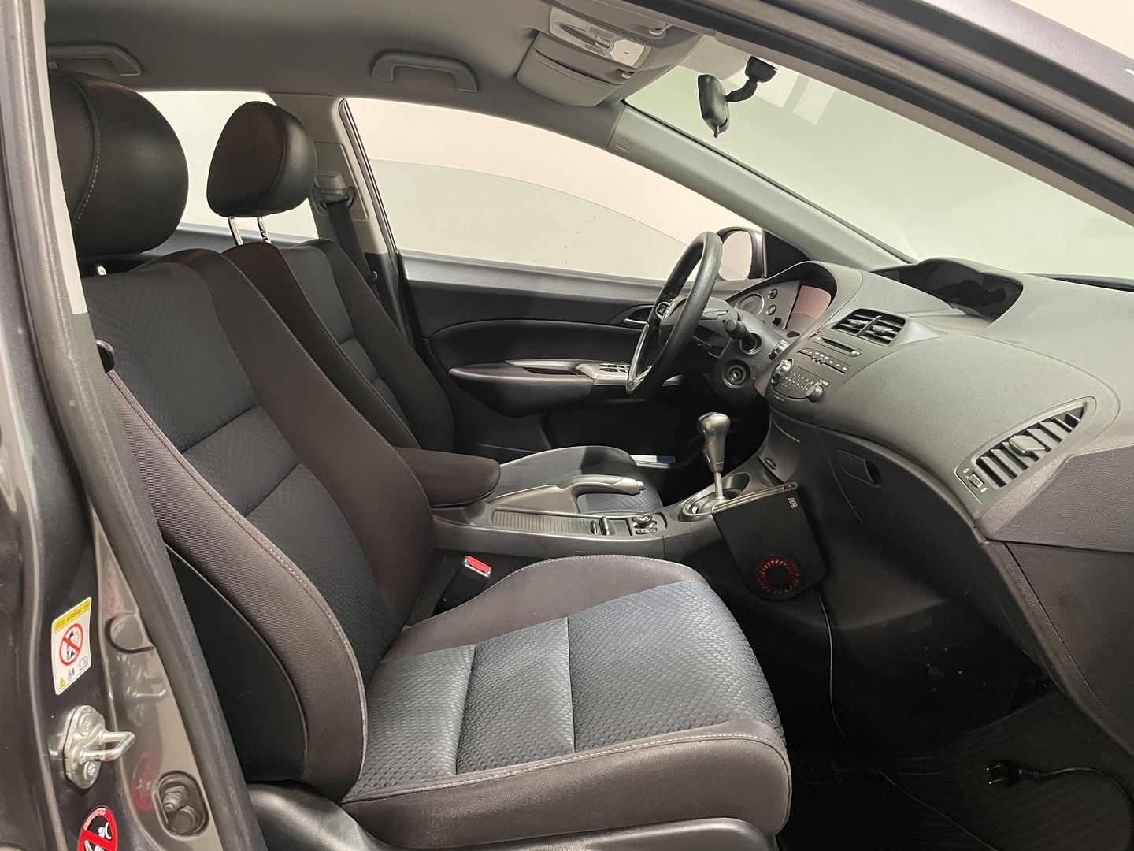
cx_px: 567
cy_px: 426
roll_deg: -2.6
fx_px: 852
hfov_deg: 67.3
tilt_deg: -12.8
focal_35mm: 26
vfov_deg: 53.1
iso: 500
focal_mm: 4.2
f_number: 1.6
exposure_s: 1/50
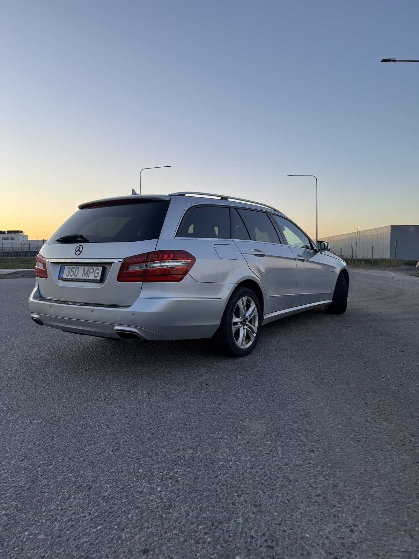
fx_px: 387
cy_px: 280
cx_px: 210
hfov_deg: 56.8
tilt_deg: -2.9
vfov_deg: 71.6
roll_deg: +1.1
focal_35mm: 24
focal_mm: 6.76
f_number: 1.78
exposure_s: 1/404
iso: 80
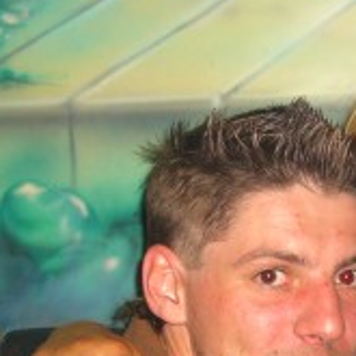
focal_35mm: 122
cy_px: 317
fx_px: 1420
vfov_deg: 14.2
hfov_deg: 14.1
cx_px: 330
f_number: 2.8
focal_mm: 7.9
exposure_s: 1/60
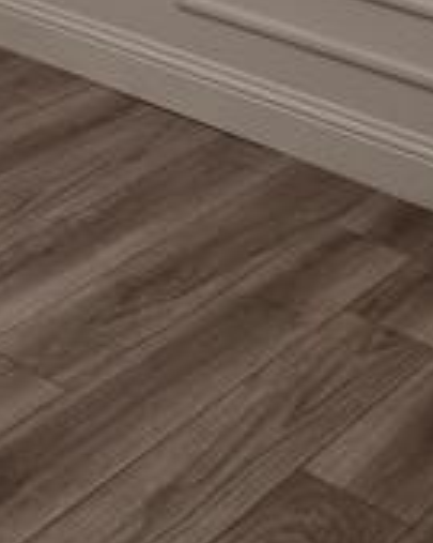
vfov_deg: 15.7
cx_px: 13
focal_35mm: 102
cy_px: -472
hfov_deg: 14.9
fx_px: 1635
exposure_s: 1/120
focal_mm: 6.3
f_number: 1.7
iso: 200
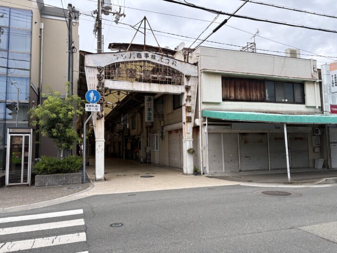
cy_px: 126
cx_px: 168
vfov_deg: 53.0
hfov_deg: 67.3
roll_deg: +1.6
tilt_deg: +5.4
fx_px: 253
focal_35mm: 26
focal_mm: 5.96
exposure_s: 1/121
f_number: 1.6
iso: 64
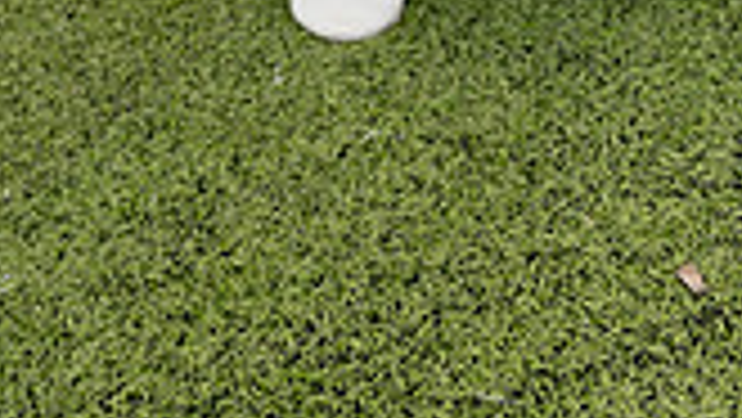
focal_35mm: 103
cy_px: -512
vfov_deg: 10.5
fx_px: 2027
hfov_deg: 20.6
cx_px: 513
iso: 200
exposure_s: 1/200
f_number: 5.6
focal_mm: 36
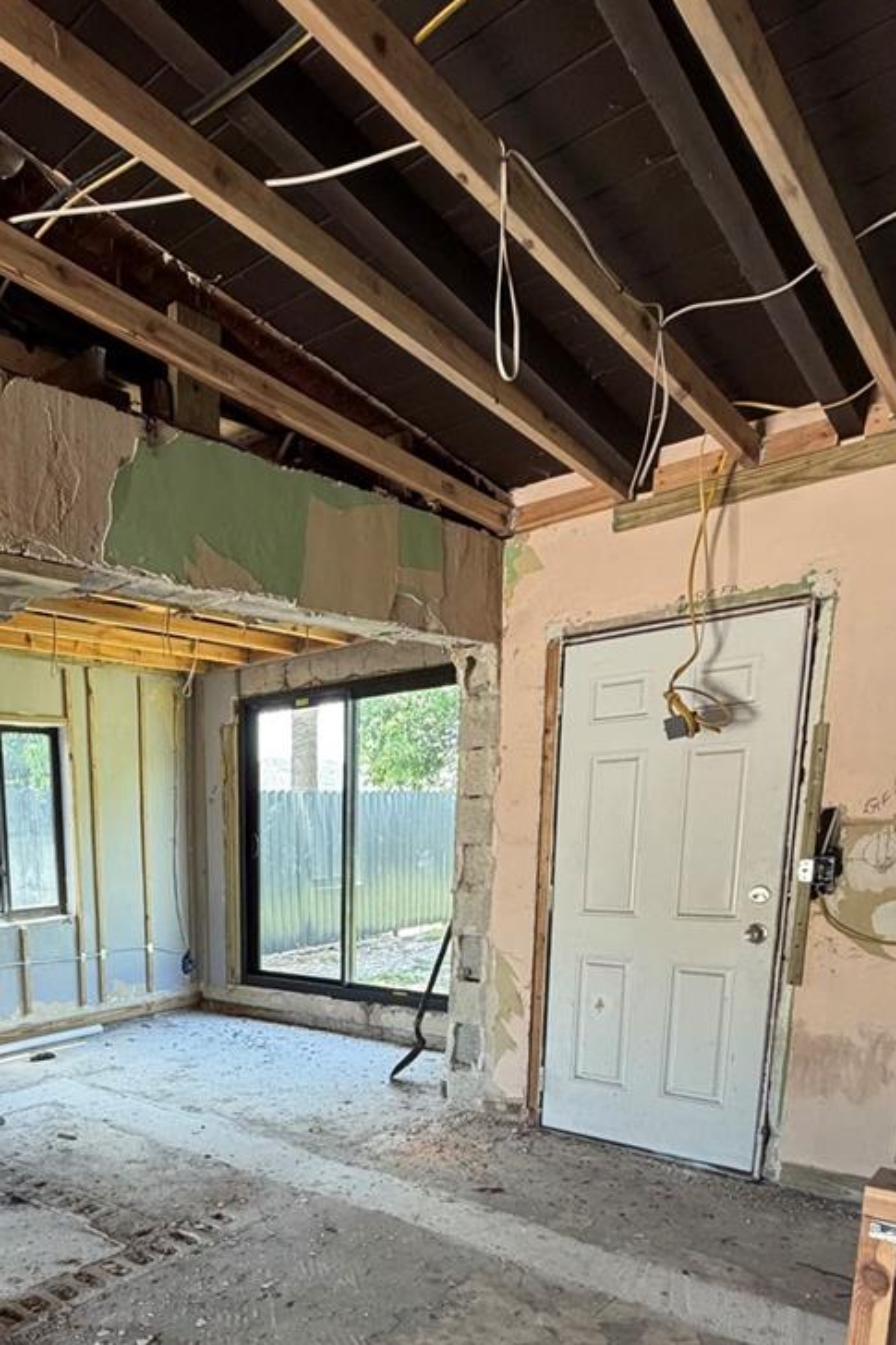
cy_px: 1007
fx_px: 896
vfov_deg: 69.0
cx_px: 150
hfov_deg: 49.3
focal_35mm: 24
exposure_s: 1/121
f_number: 2.2
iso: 320
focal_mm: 2.22
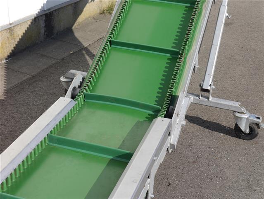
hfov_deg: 31.2
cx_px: 132
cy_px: 100
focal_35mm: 62
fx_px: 473
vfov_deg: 23.7
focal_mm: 31
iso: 160
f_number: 9
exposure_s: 1/250
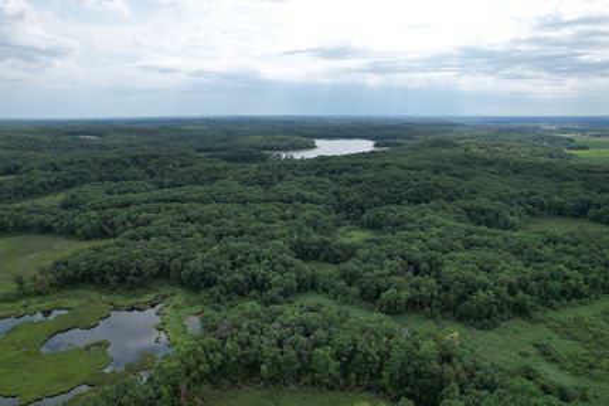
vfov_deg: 57.3
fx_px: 372
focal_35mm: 22
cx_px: 304
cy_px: 203
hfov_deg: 78.6
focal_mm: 8.38
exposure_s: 1/2000
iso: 100
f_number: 2.8
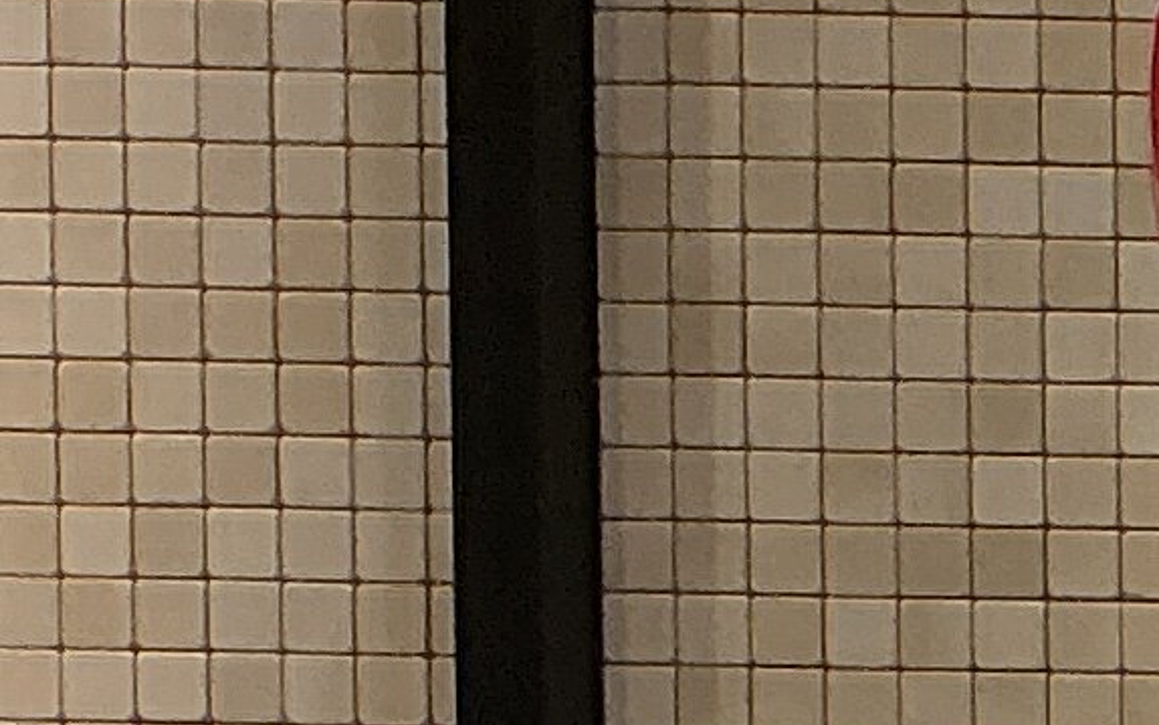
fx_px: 6824
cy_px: 664
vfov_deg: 6.1
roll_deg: -0.2
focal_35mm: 216
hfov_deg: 8.2
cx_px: 3554
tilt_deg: -6.0
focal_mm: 3
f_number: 1.8
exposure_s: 1/60
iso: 40
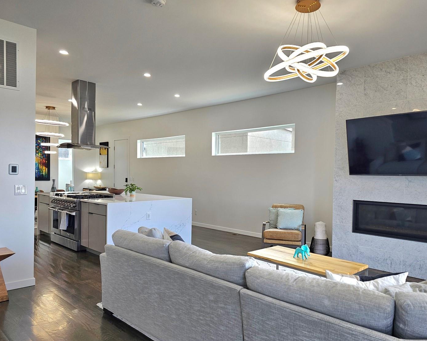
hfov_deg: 65.9
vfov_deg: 54.9
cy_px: 179
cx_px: 236
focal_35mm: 26
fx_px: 329
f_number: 1.7
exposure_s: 1/120
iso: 80
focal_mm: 6.3
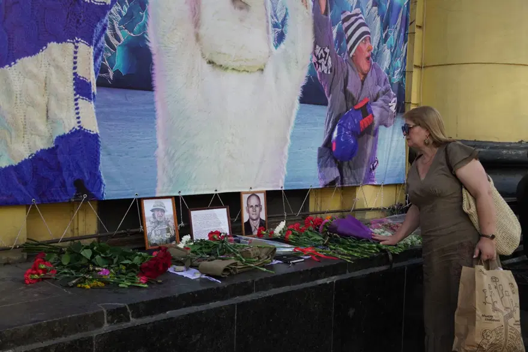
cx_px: 264
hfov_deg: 51.3
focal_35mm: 38
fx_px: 550
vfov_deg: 35.5
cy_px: 176
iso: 400
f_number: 4
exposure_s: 1/800
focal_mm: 25
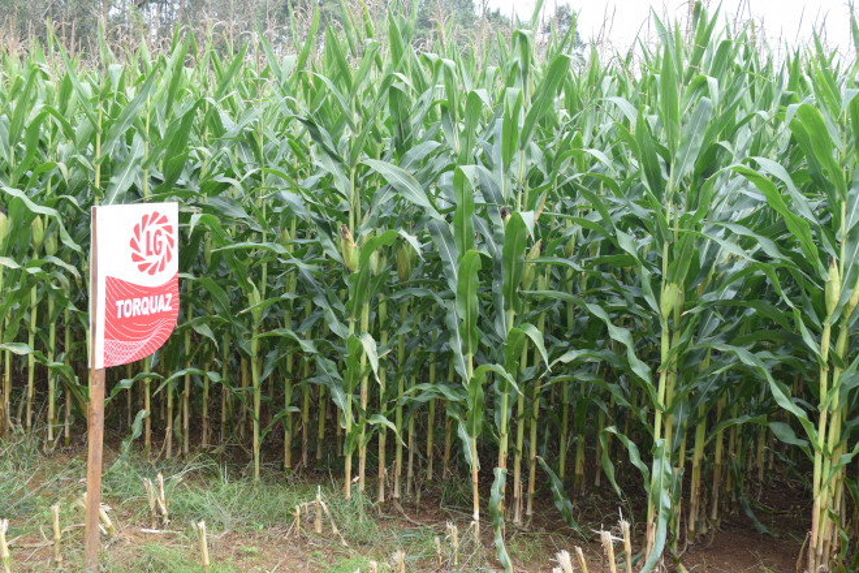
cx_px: 430
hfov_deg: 42.3
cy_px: 286
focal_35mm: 46
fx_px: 1109
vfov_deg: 28.9
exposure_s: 1/250
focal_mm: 31
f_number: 8
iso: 320
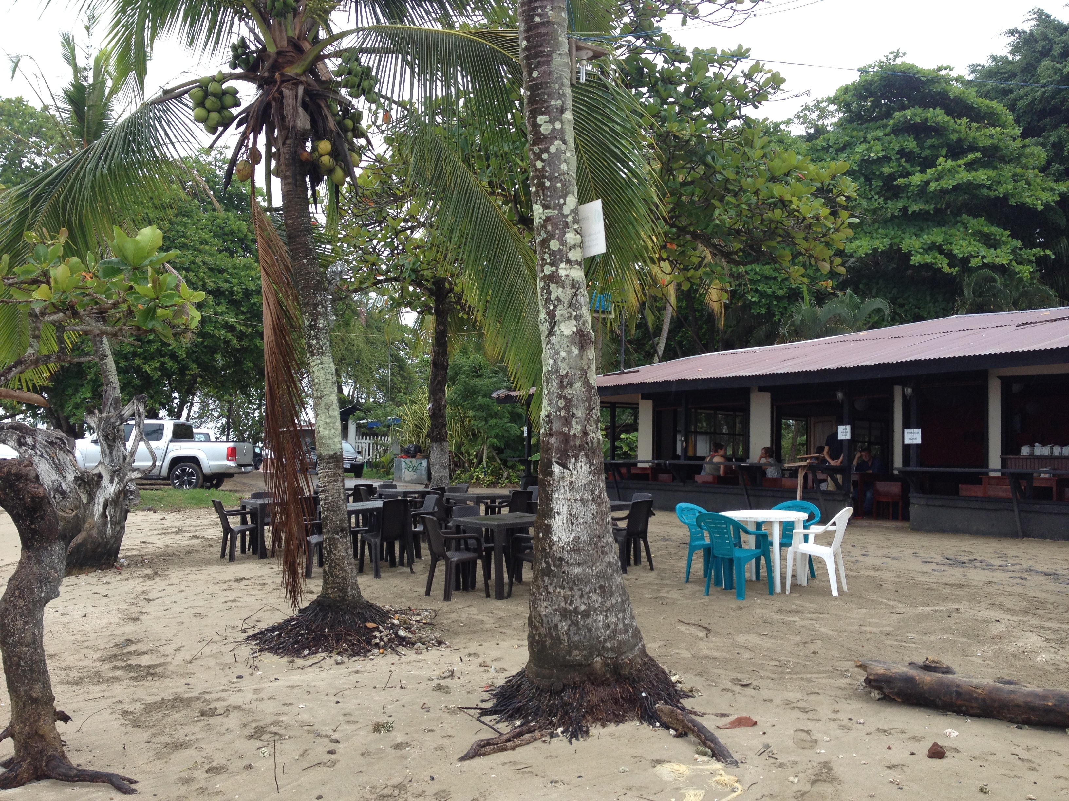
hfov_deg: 52.6
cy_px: 400
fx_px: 1081
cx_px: 534
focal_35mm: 35
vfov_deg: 40.7
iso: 50
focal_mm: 4.28
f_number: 2.4
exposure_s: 1/217
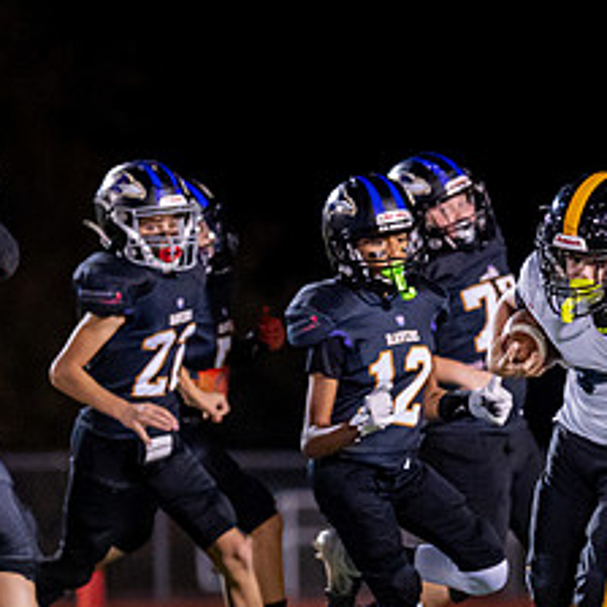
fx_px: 11804
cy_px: 368
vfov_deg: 2.9
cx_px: 737
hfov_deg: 2.9
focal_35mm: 595
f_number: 1.8
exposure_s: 1/1000
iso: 1000
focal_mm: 135
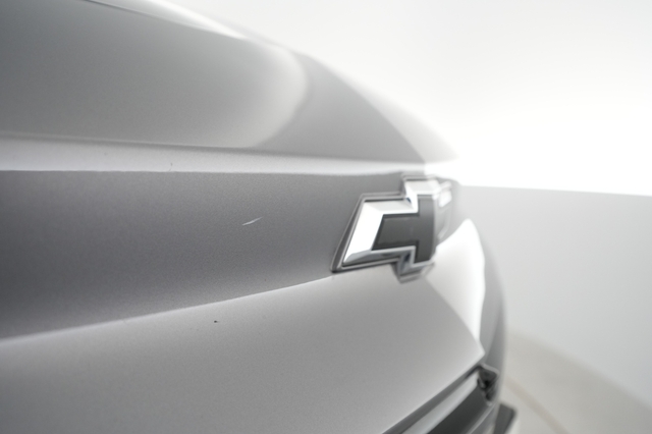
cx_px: 326
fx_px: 471
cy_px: 217
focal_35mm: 26
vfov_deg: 49.5
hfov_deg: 69.4
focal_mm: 26
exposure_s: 1/100
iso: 2500
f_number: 4.5
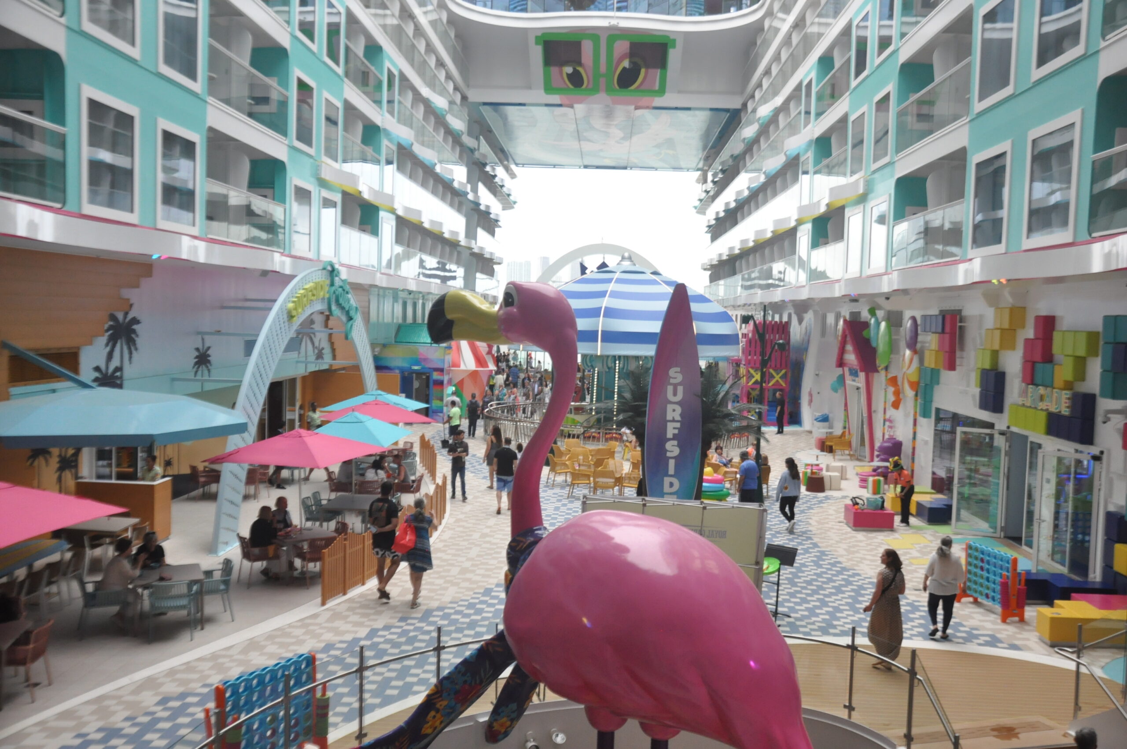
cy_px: 374
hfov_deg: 59.6
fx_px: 985
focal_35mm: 32
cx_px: 564
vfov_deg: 41.6
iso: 1250
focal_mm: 21
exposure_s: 1/1000
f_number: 7.1
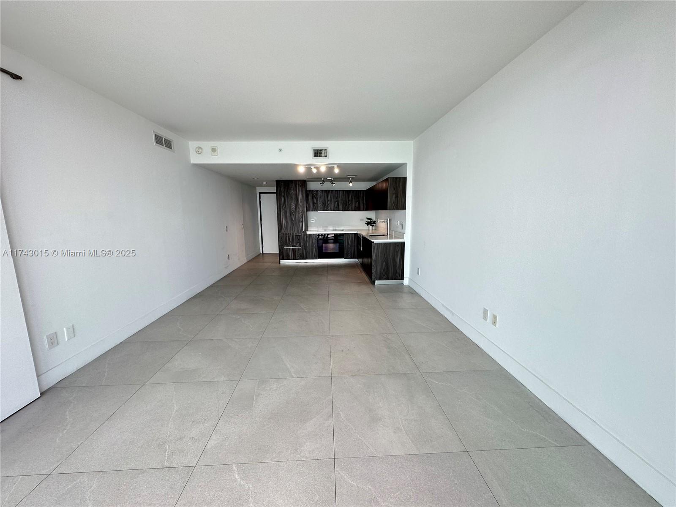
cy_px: 254
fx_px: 273
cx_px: 338
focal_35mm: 14
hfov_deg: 102.1
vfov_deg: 85.7
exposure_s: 1/120
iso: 64
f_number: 2.2
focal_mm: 2.22
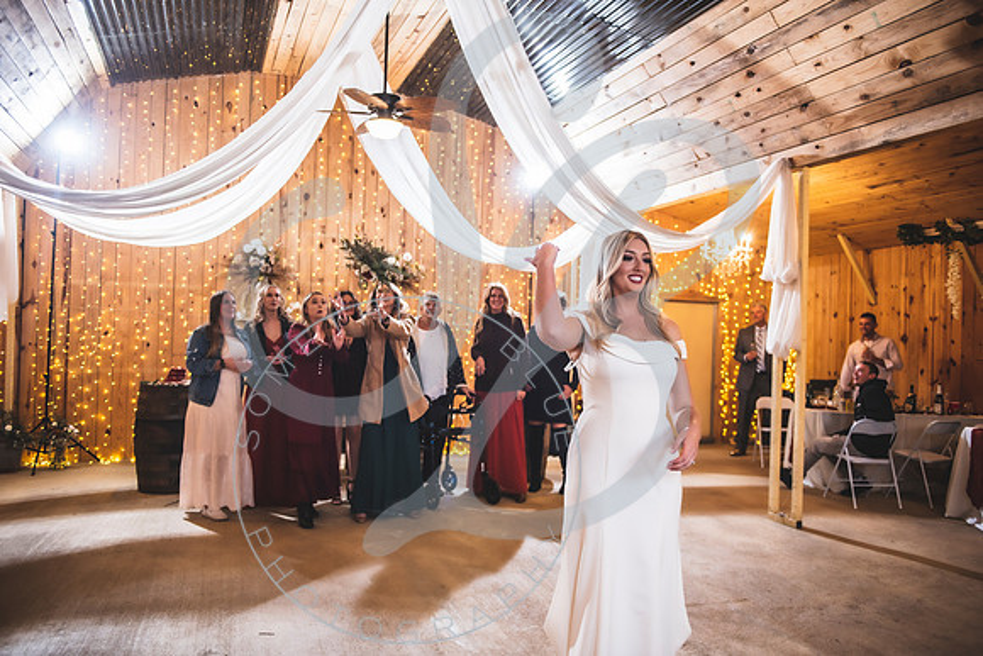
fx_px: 792
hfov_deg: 63.6
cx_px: 492
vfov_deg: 45.0
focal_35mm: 29
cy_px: 328
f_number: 2.8
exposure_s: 1/125
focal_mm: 29
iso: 500
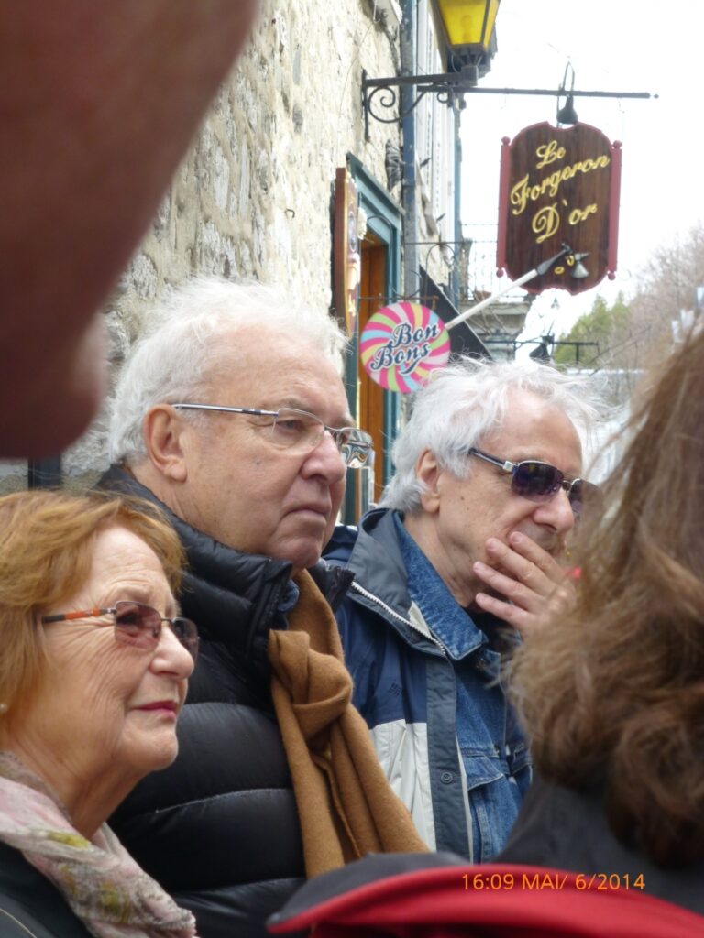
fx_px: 2305
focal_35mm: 85
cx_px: 352
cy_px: 469
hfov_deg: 17.4
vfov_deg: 23.0
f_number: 5.2
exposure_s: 1/160
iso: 200
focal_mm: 15.1
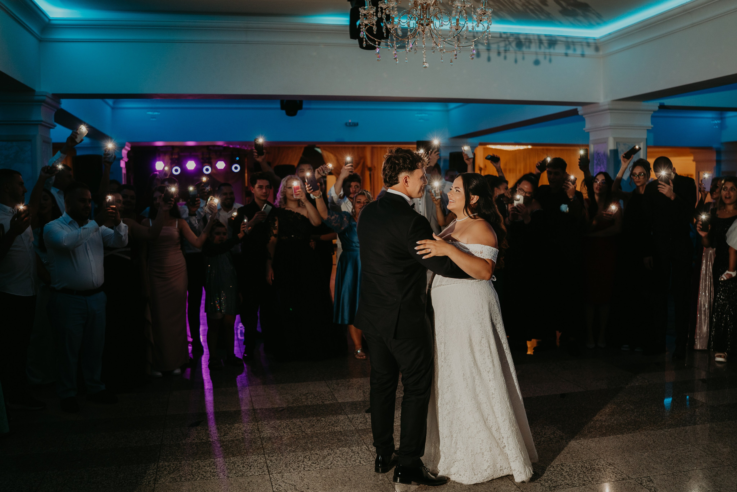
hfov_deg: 54.4
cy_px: 246
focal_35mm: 35
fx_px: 717
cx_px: 368
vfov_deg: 37.9
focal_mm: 35
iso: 1000
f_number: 2.2
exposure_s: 1/160
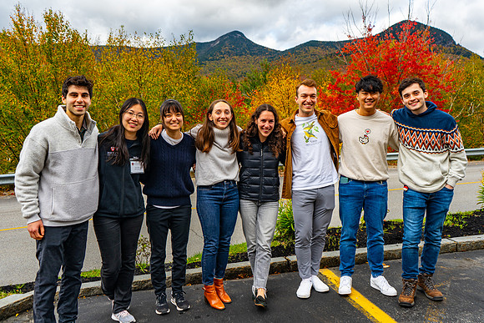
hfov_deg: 63.6
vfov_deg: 45.0
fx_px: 390
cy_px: 162
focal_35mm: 29
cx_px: 242
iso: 125
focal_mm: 29
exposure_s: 1/160
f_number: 4
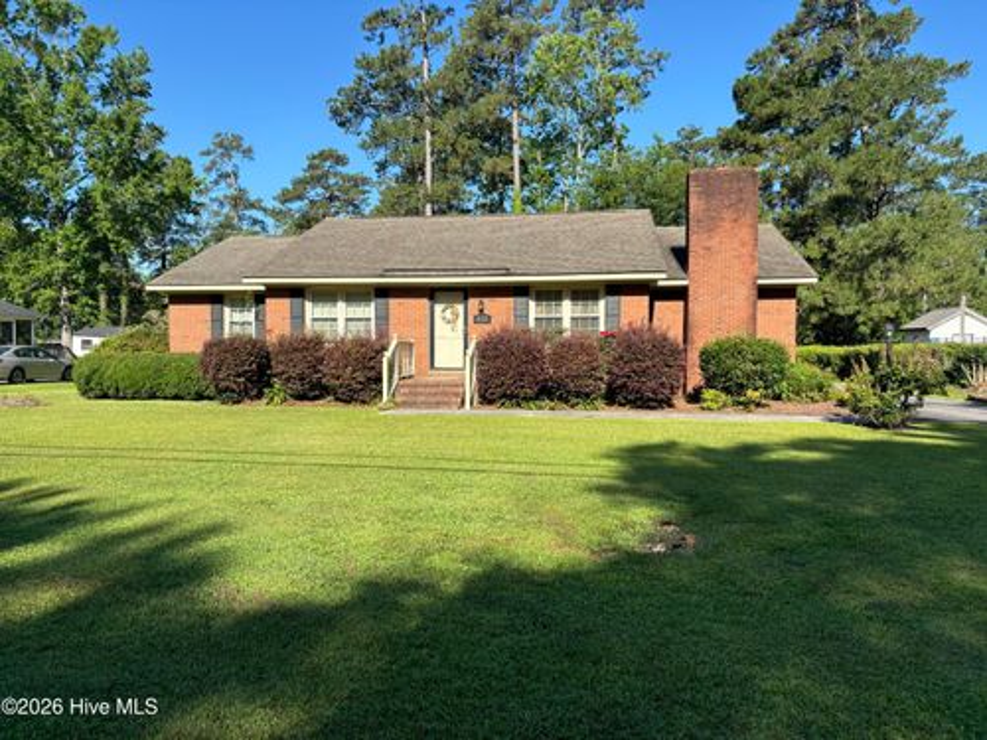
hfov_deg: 67.3
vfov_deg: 53.1
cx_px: 494
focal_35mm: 26
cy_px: 370
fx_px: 741
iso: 50
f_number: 1.6
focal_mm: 5.96
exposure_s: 1/1912
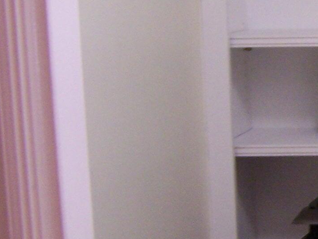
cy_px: 109
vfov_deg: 12.5
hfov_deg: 14.8
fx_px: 1094
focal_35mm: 119
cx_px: 546
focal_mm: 5.5
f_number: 3.4
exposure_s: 1/20
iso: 140
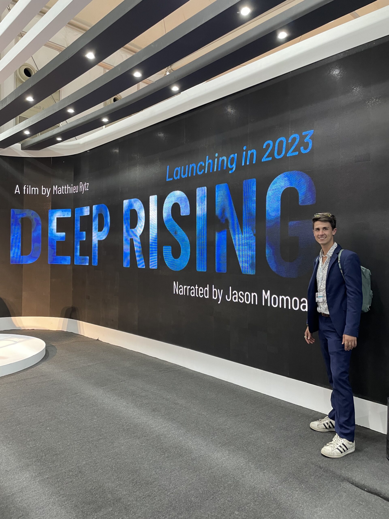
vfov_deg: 67.3
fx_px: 390
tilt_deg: -0.6
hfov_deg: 53.1
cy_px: 260
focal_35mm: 26
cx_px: 194
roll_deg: -0.2
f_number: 1.6
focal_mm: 4.2
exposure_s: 1/50
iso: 250
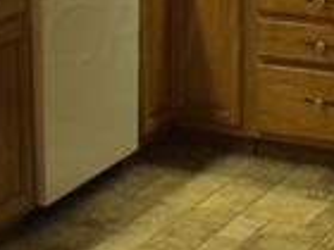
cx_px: 191
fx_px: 1283
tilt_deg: -13.5
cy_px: 31
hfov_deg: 14.8
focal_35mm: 133
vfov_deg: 11.1
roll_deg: +0.6
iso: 80
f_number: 2.2
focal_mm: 4.15
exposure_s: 1/15
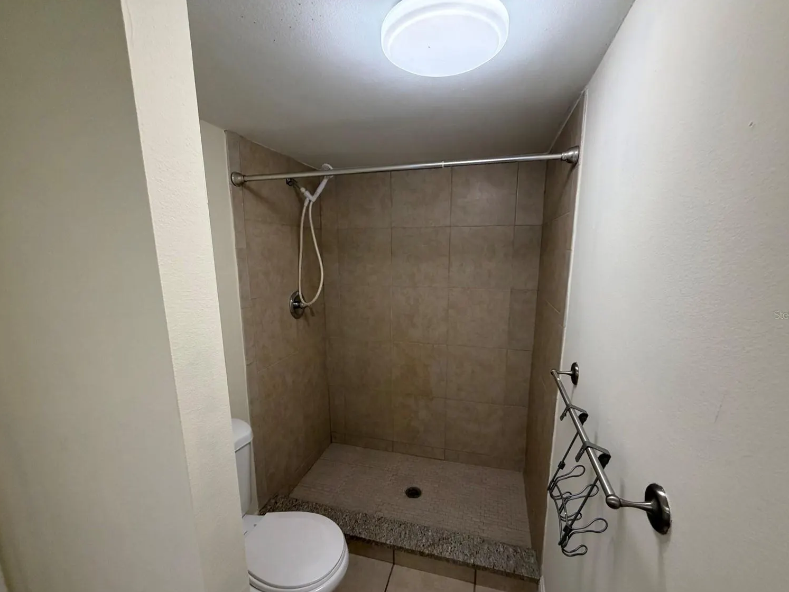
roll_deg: -0.7
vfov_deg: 81.7
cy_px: 314
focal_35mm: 15
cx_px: 401
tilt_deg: -8.5
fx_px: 342
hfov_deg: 98.2
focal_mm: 2.22
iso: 200
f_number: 2.2
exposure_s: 1/120
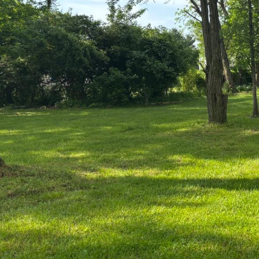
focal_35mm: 59
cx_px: 232
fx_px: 499
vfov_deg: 28.9
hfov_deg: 28.0
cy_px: 91
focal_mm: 5.96
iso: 50
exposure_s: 1/1522
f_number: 1.6
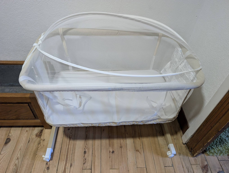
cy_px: 86
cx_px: 114
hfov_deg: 71.5
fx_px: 159
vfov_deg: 56.9
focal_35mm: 24
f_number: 1.68
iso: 79
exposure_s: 1/40.7
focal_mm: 6.9
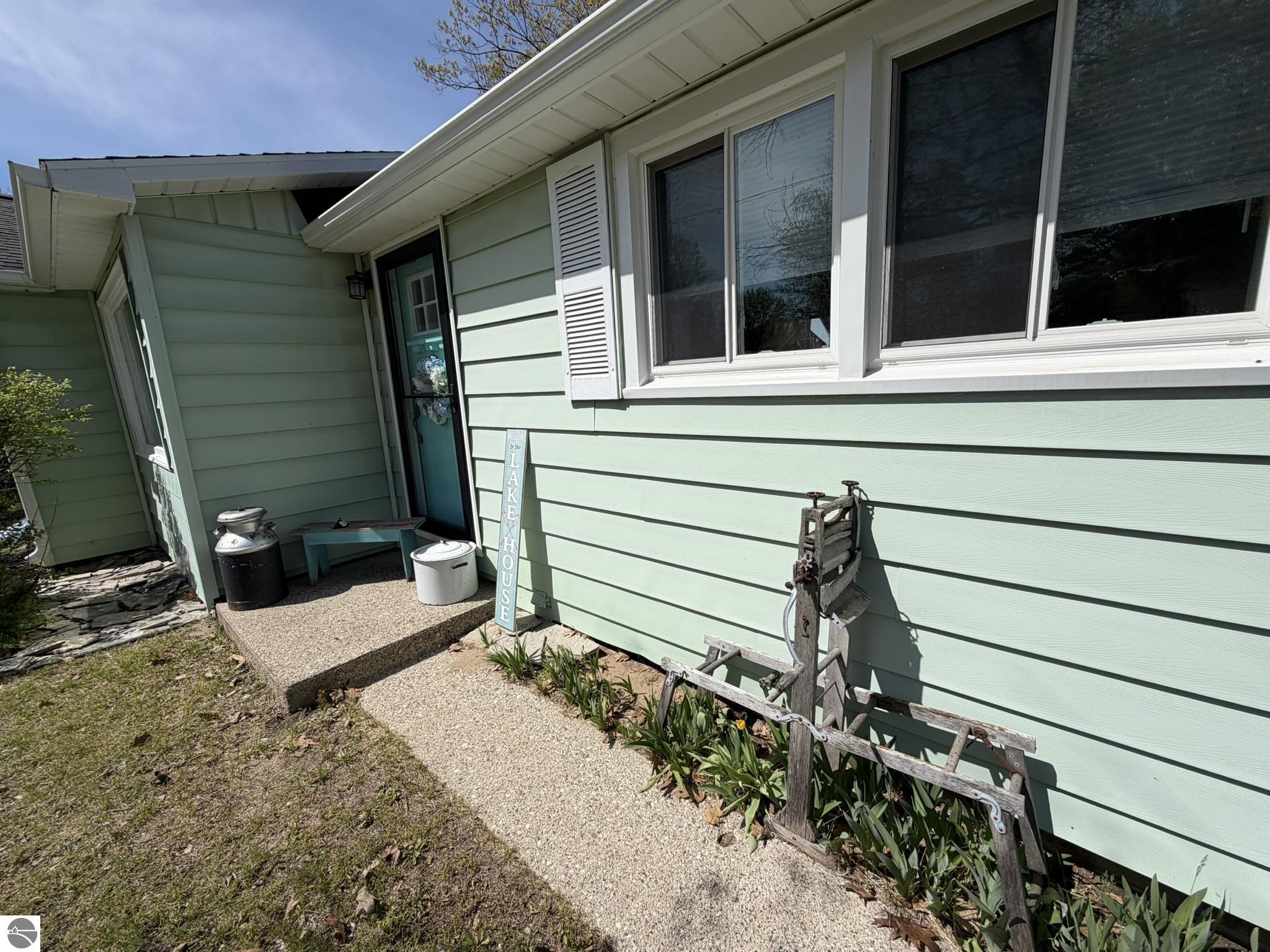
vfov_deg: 85.7
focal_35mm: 14
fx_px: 514
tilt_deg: -12.3
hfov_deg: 102.1
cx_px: 635
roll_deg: -0.8
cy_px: 476
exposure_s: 1/1698
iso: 20
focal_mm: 2.22
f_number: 2.2
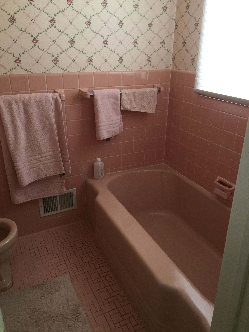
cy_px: 166
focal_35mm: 29
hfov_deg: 48.2
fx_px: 278
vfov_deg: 61.7
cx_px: 124
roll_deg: -1.9
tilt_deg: -22.8
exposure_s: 1/15
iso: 50
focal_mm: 4.15
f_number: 2.2
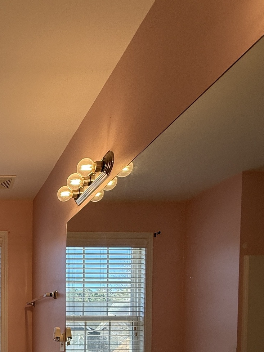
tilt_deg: -0.8
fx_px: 335
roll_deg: -0.7
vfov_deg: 46.7
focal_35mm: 33
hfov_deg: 35.2
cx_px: -42
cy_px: 349
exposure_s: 1/147
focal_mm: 2.22
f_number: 2.2
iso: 64
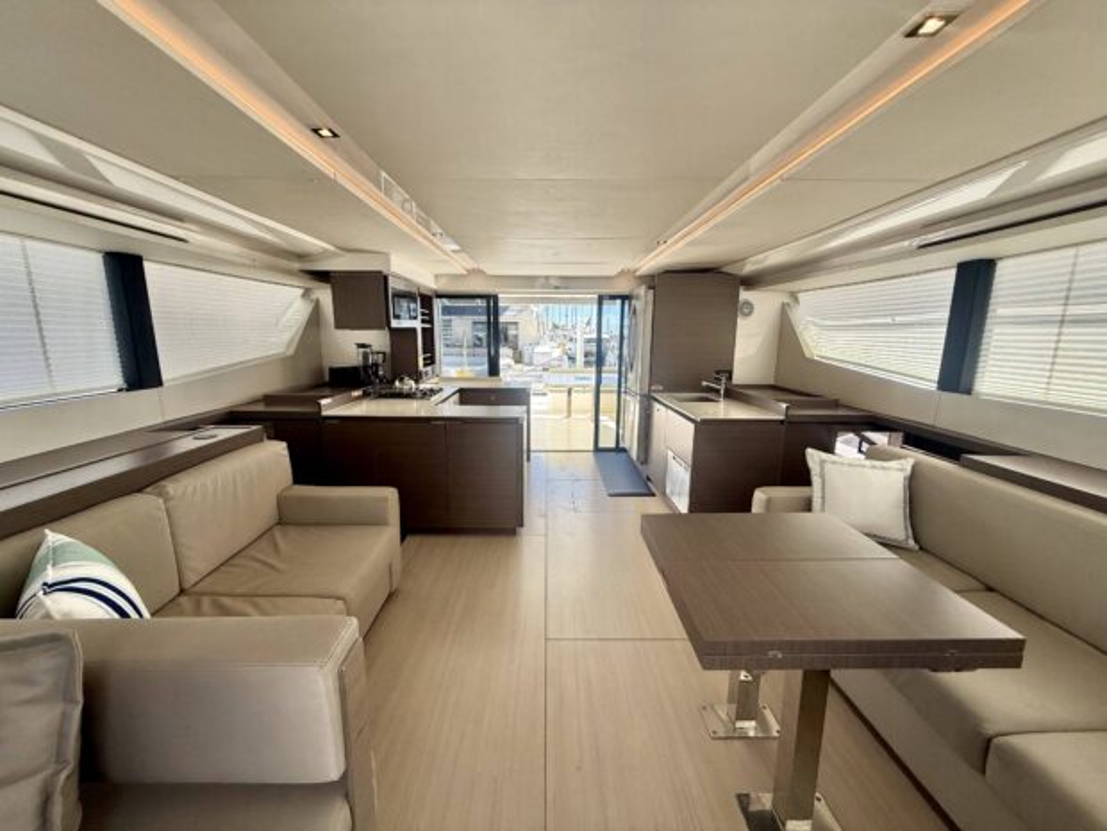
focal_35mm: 14
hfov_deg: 102.1
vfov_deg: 85.7
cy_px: 416
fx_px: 448
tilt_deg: -8.7
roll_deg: -1.4
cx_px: 554
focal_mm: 2.22
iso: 64
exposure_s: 1/361
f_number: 2.2
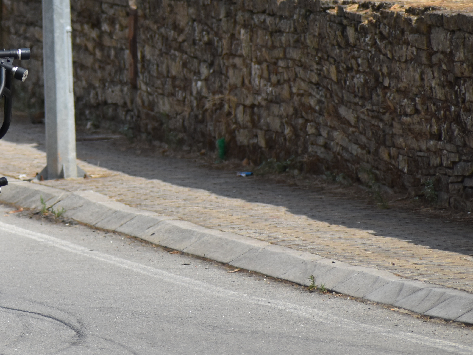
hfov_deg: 2.0
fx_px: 13295
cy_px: 39
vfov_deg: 1.5
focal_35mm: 973
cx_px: -26
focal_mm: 300
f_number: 6.3
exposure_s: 1/1600
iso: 400
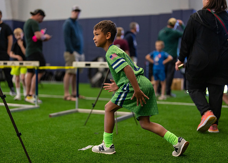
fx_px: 345
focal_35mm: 53
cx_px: 114
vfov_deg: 26.6
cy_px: 82
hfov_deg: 36.6
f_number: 1.2
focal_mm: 50
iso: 1600
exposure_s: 1/1000
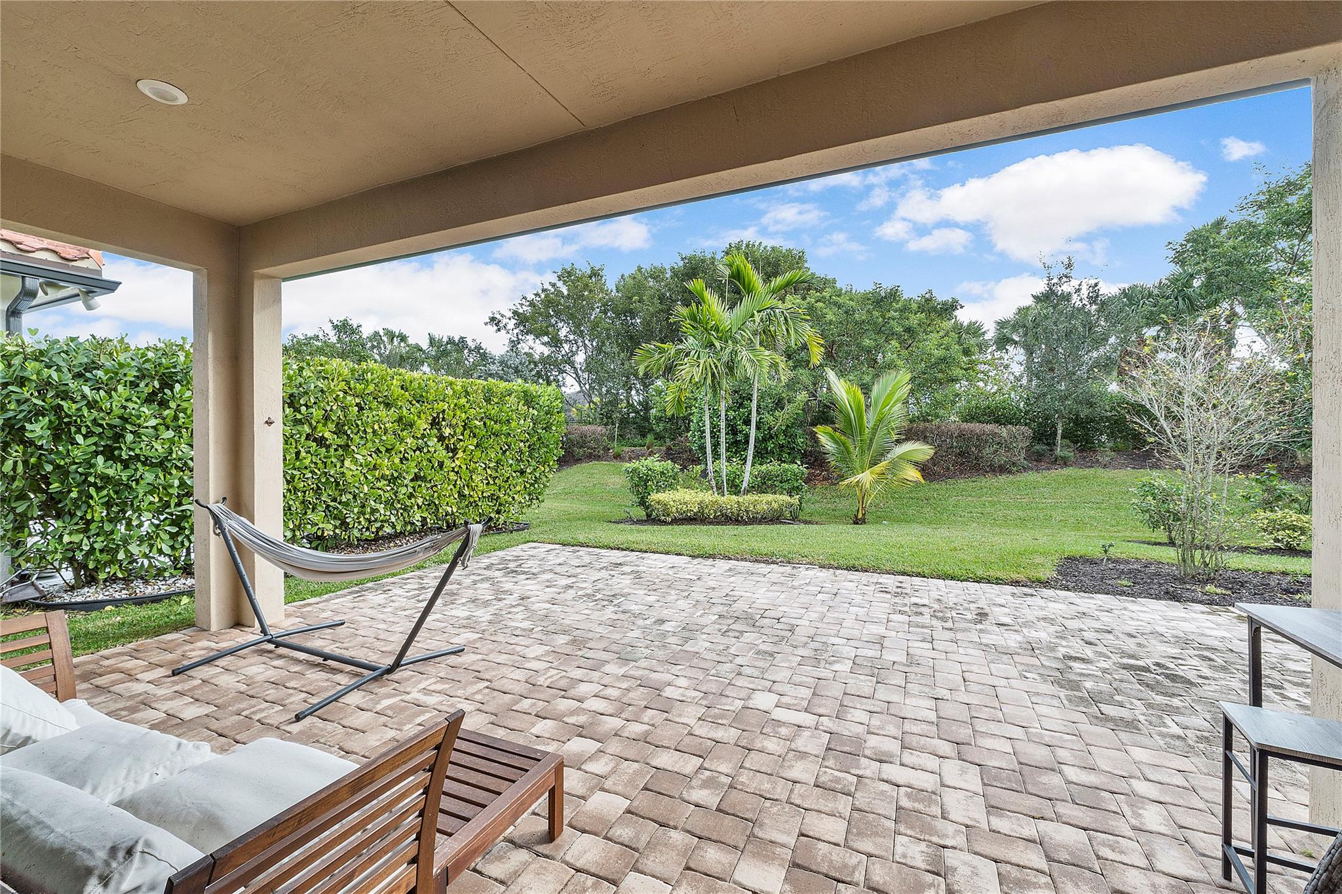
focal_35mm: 15
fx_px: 559
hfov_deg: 100.4
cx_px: 671
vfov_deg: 77.3
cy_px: 447
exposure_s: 1/60
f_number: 11
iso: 100
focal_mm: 10
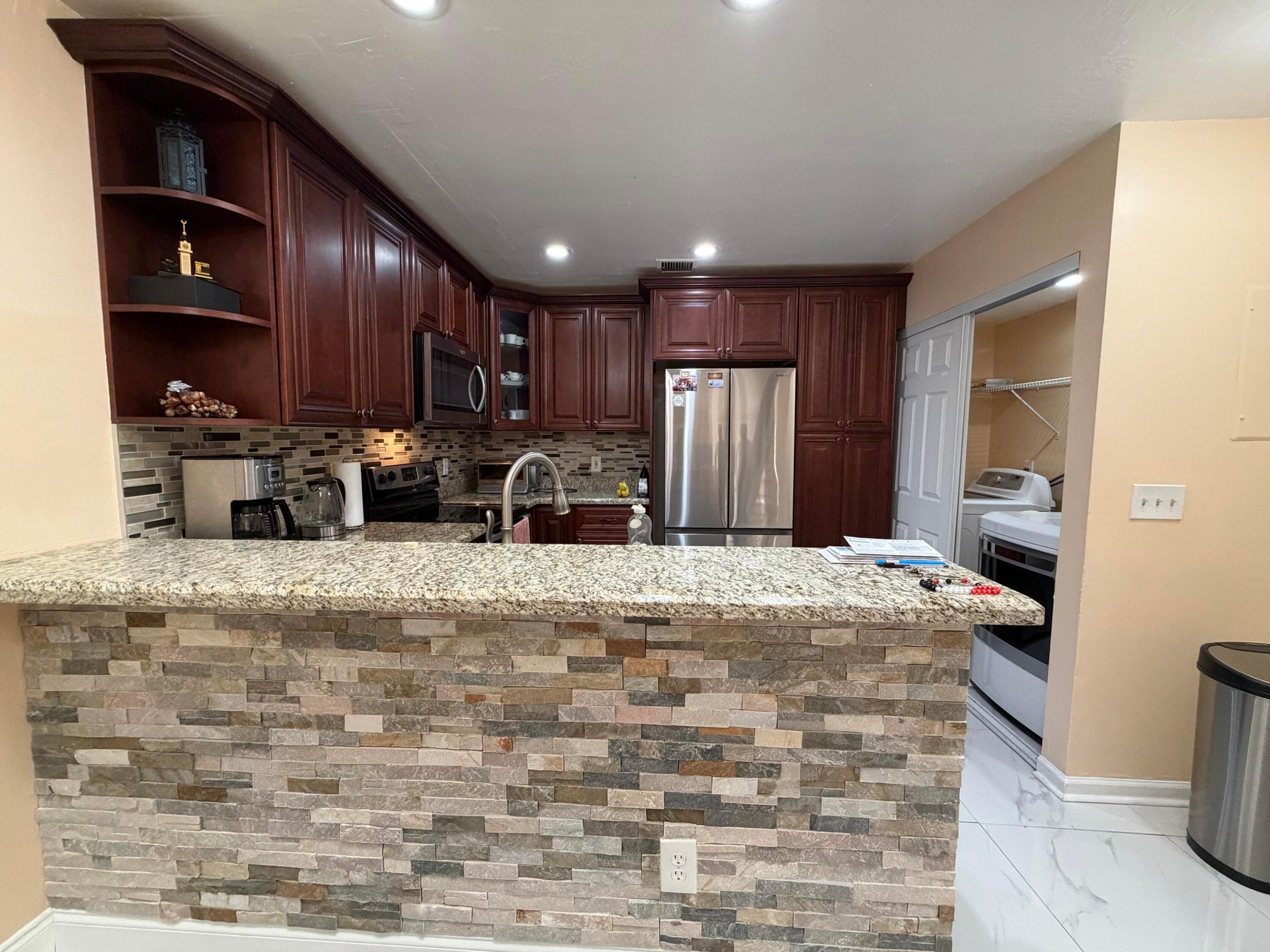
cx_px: 635
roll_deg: -0.2
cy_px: 476
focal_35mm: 14
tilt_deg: -5.3
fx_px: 514
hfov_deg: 102.1
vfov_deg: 85.7
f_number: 2.2
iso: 320
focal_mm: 2.22
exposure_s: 1/60
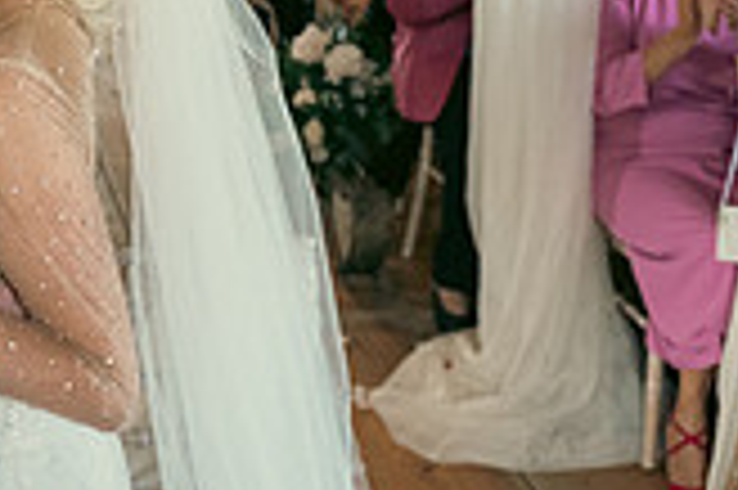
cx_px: -122
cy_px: -124
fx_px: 1741
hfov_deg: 22.3
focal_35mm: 85
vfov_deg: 15.4
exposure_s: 1/160
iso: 640
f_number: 3.5
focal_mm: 24
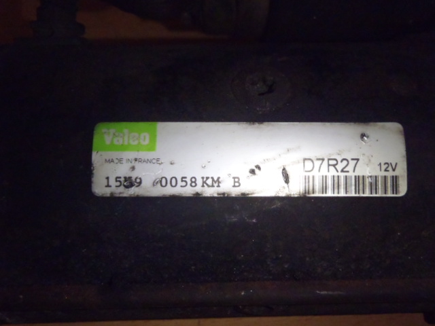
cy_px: 163
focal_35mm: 37
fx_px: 465
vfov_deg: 38.7
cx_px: 218
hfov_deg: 50.1
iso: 800
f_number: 4.7
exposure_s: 1/50
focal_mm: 6.64
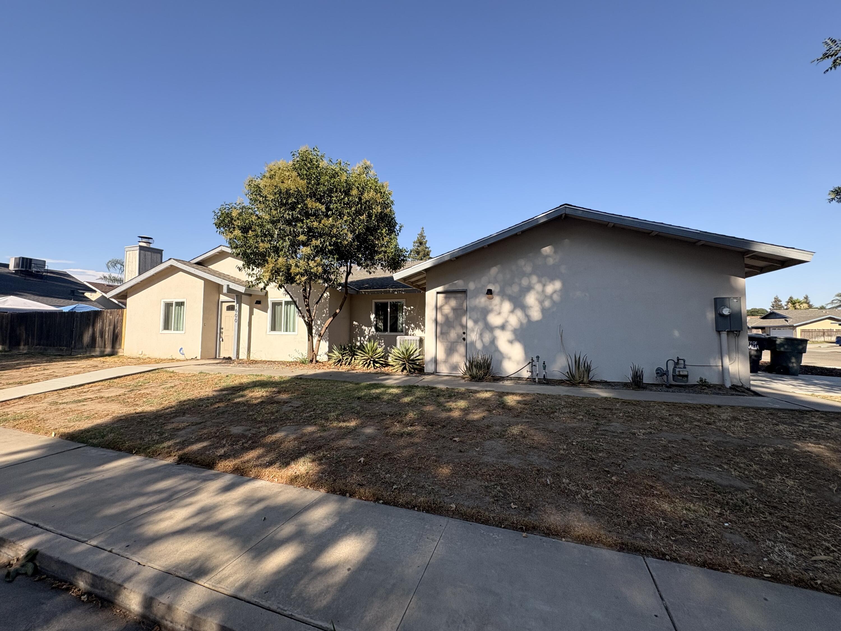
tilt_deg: +4.7
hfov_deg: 102.1
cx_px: 420
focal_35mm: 14
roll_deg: +0.1
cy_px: 316
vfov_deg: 85.7
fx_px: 340
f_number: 2.2
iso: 50
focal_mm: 2.22
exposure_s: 1/1143
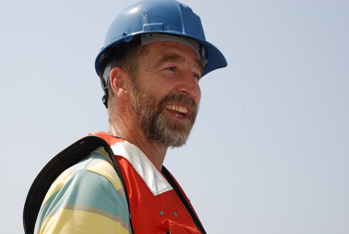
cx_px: 174
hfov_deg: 26.0
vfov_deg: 17.5
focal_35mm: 78
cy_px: 117
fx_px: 757
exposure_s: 1/200
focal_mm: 52
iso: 200
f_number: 11
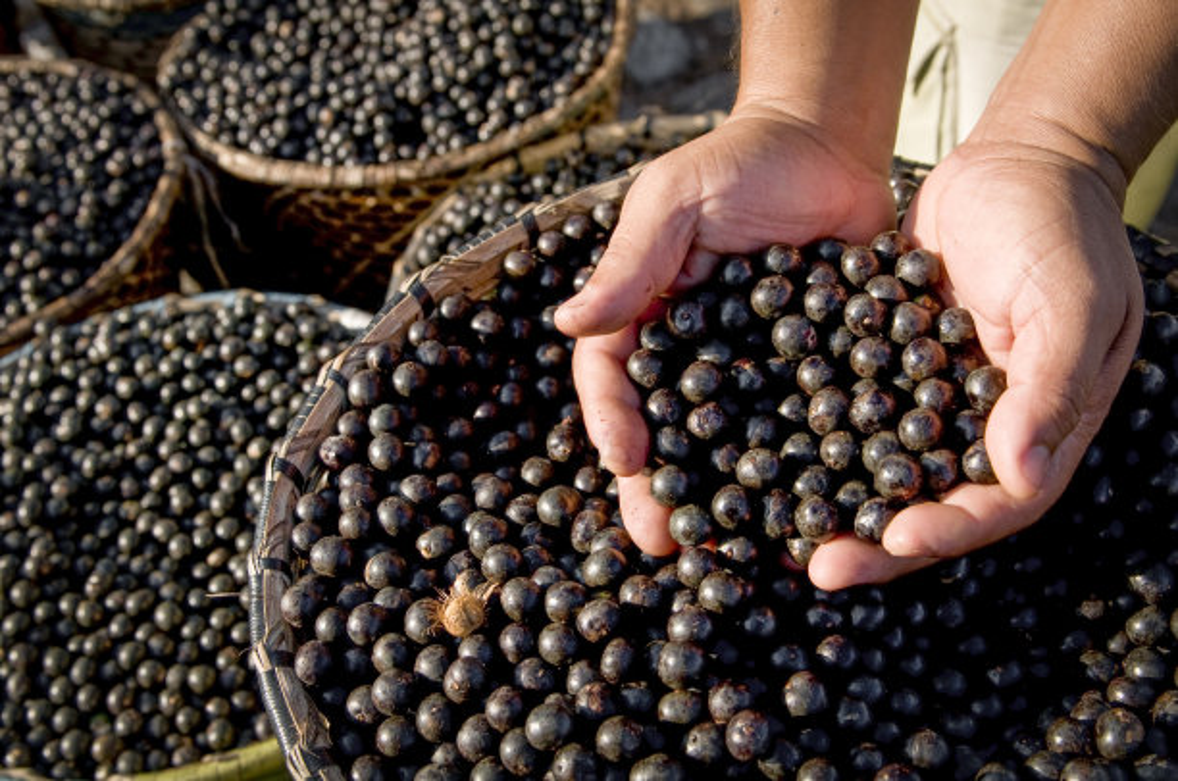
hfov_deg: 42.4
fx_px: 1519
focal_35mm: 46
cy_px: 390
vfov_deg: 28.8
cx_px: 589
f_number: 5.6
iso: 100
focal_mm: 31
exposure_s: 1/500
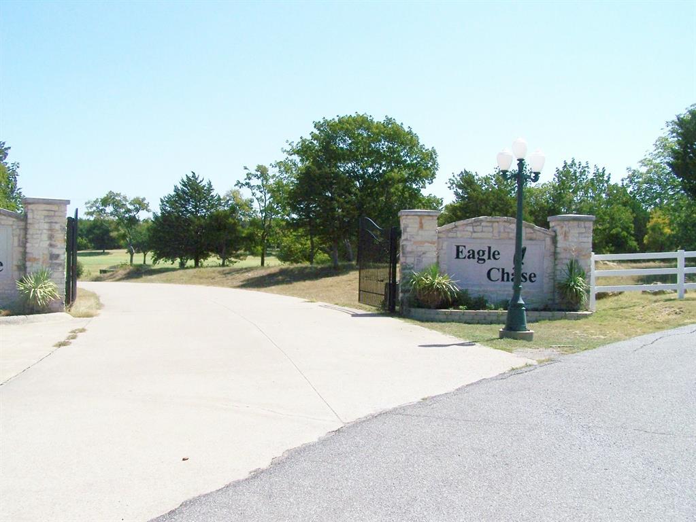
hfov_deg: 49.0
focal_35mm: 38
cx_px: 348
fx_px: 764
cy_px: 261
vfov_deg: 37.7
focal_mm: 6.3
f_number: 5.6
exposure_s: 1/800
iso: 80
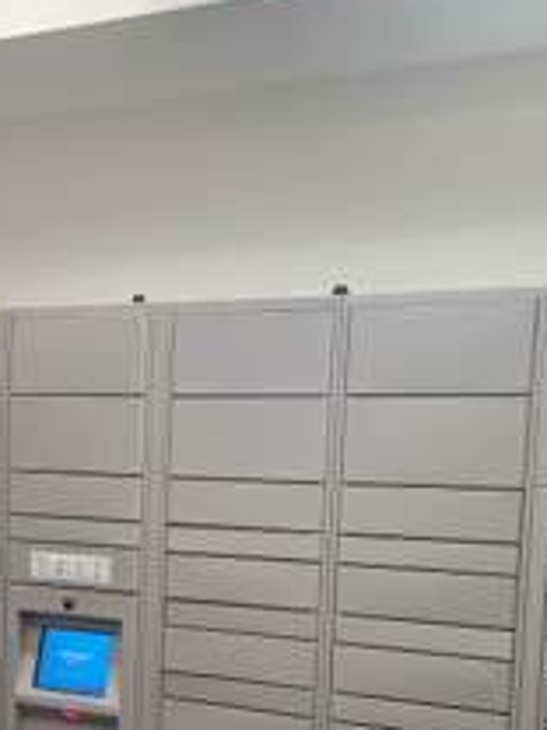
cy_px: 590
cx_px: 179
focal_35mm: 53
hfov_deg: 27.3
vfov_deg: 35.0
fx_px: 1117
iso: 64
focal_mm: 5.4
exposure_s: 1/50
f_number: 1.8
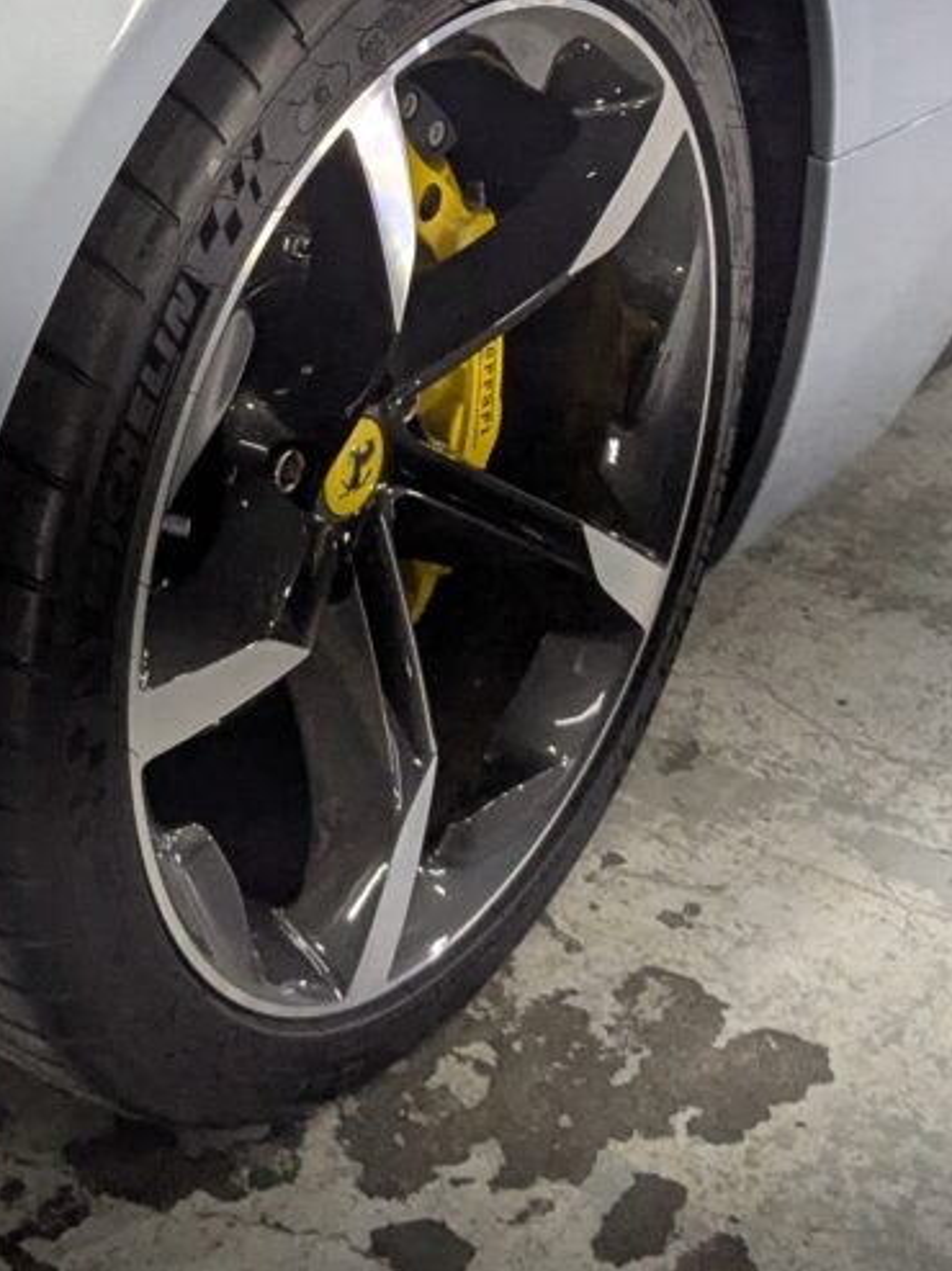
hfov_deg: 17.2
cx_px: 51
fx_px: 3083
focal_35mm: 84
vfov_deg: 22.2
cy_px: -64
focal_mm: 4.38
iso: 101
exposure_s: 1/244
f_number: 1.73
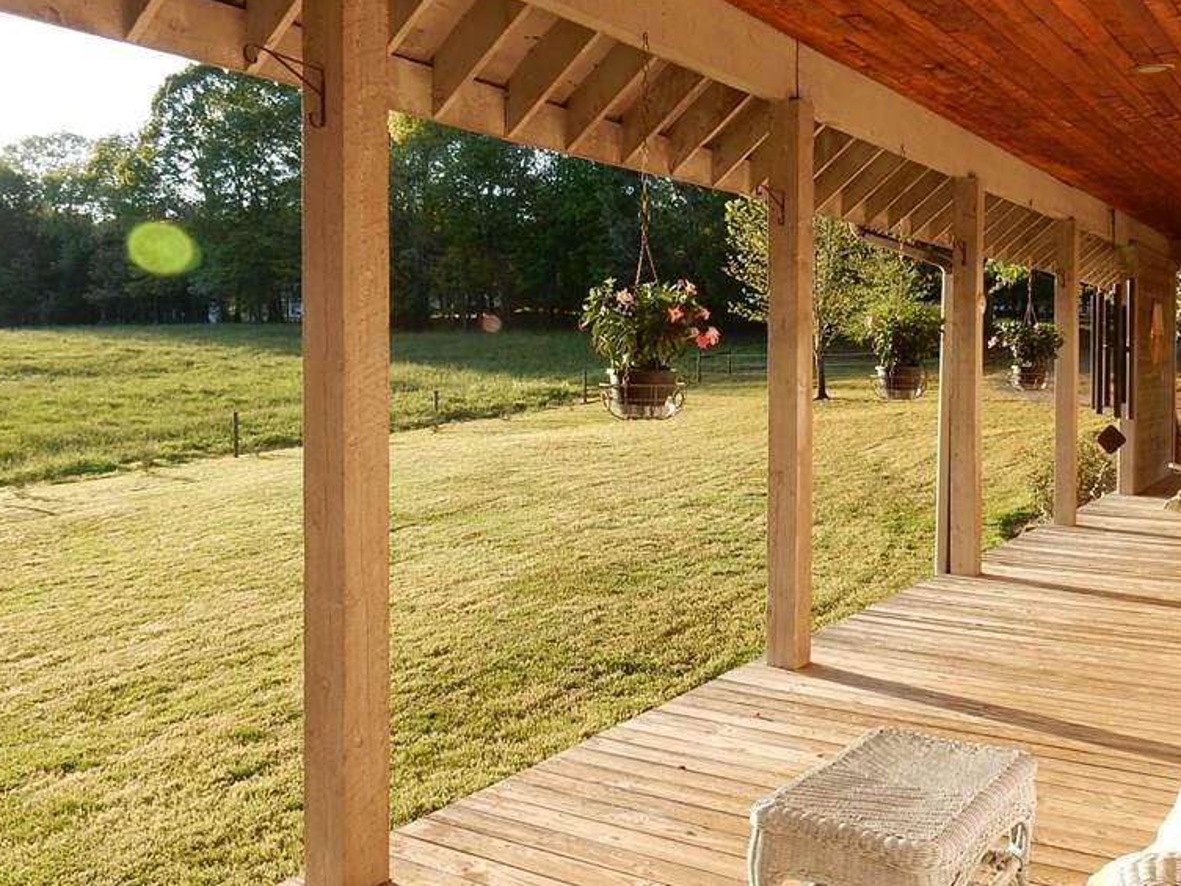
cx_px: 712
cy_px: 361
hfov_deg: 53.5
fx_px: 1160
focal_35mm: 34
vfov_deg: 41.6
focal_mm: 4.5
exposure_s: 1/200
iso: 125
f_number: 3.7
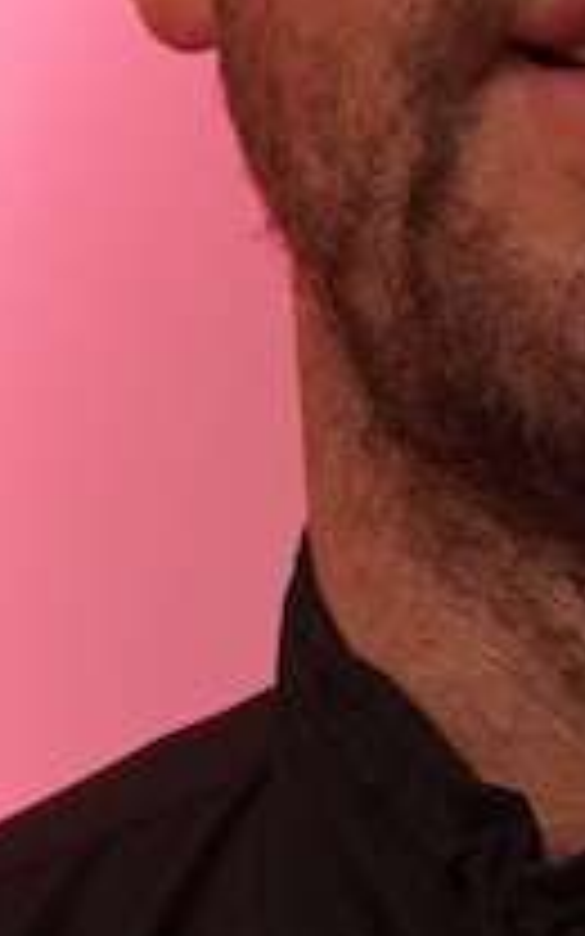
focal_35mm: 353
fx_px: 9005
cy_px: 758
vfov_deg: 5.9
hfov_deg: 3.6
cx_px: 1670
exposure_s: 1/160
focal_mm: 36
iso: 640
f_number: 4
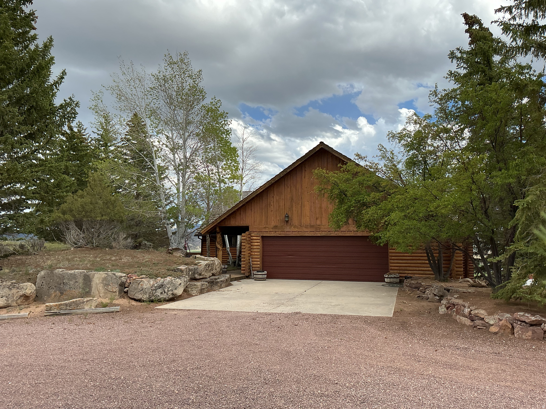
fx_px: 457
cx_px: 273
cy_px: 204
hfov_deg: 61.7
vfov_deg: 48.2
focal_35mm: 29
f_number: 1.8
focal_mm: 3
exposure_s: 1/1250
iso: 25
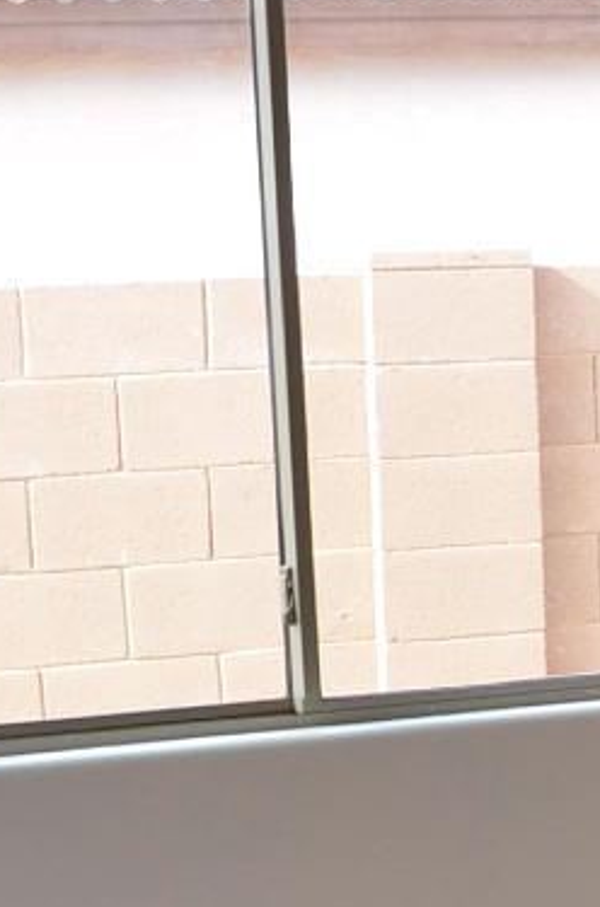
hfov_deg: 9.2
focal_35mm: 144
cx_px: 950
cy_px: 839
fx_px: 3620
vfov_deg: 14.1
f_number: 3.5
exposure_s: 1/160
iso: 200
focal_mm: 18
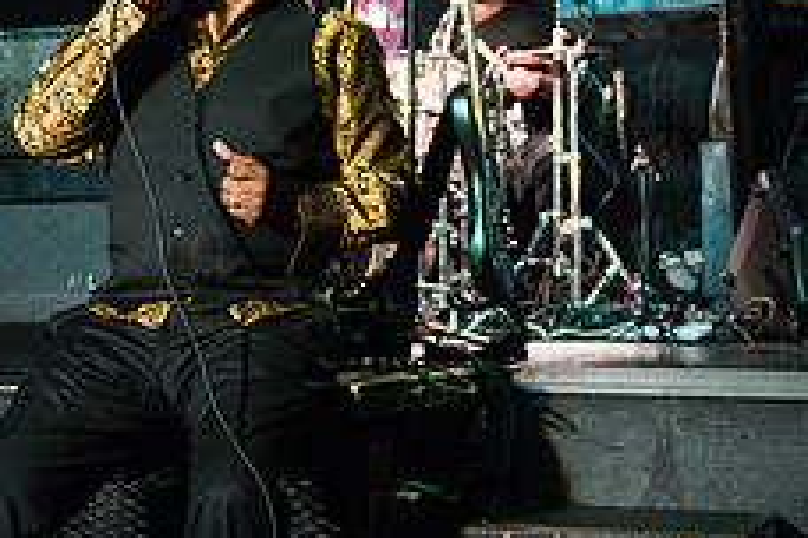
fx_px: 1997
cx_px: 206
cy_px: 274
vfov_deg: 15.4
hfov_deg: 22.7
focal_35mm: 89
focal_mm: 35
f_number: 2.8
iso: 3200
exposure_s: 1/320
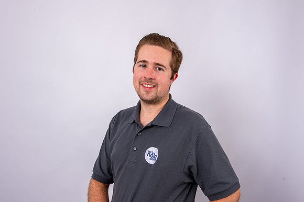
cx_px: 152
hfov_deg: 55.8
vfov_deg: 38.8
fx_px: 287
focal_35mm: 34
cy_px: 101
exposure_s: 1/200
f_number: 9
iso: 125
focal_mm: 34
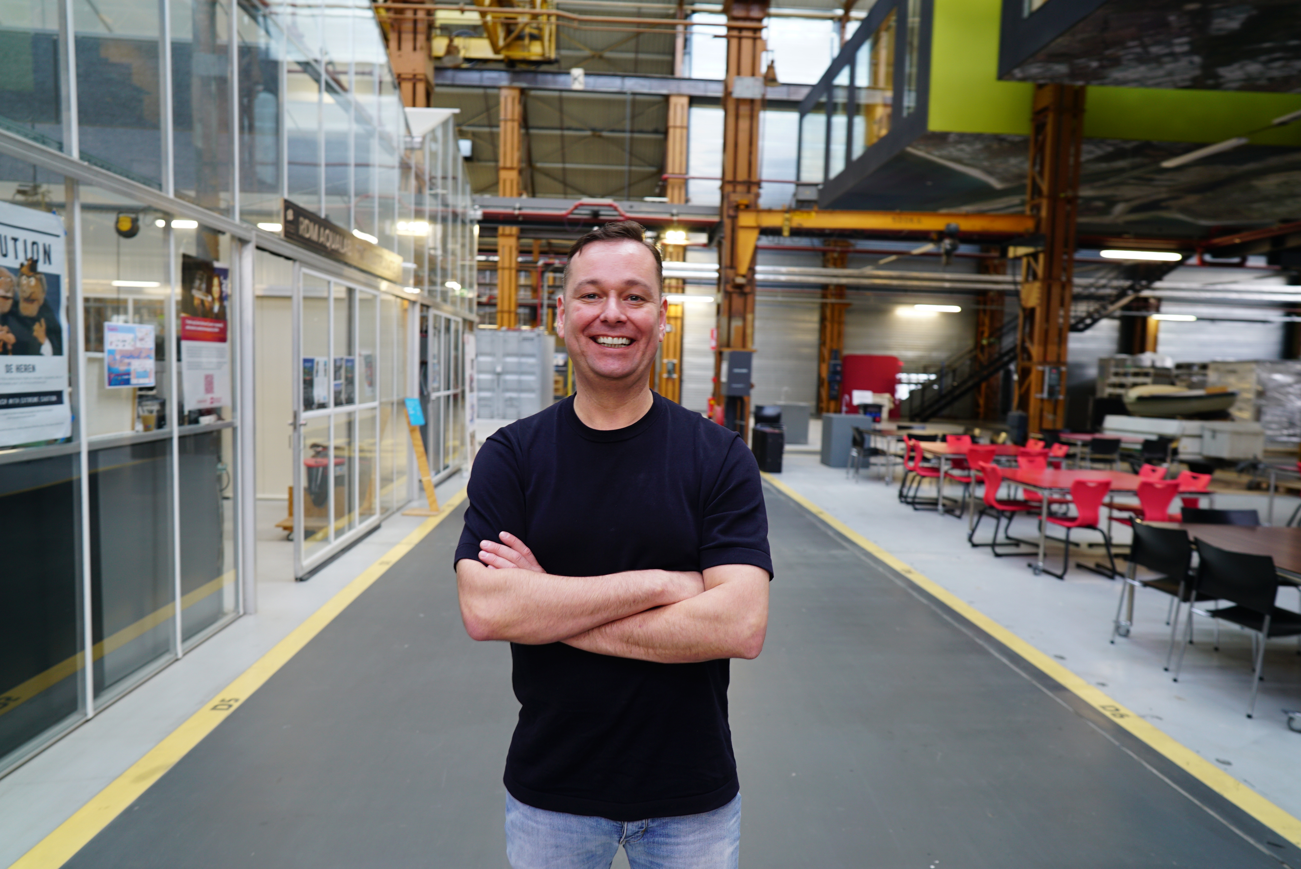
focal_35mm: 24
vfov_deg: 53.2
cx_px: 650
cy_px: 434
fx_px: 868
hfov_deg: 73.7
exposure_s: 1/20
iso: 200
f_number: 4
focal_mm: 24
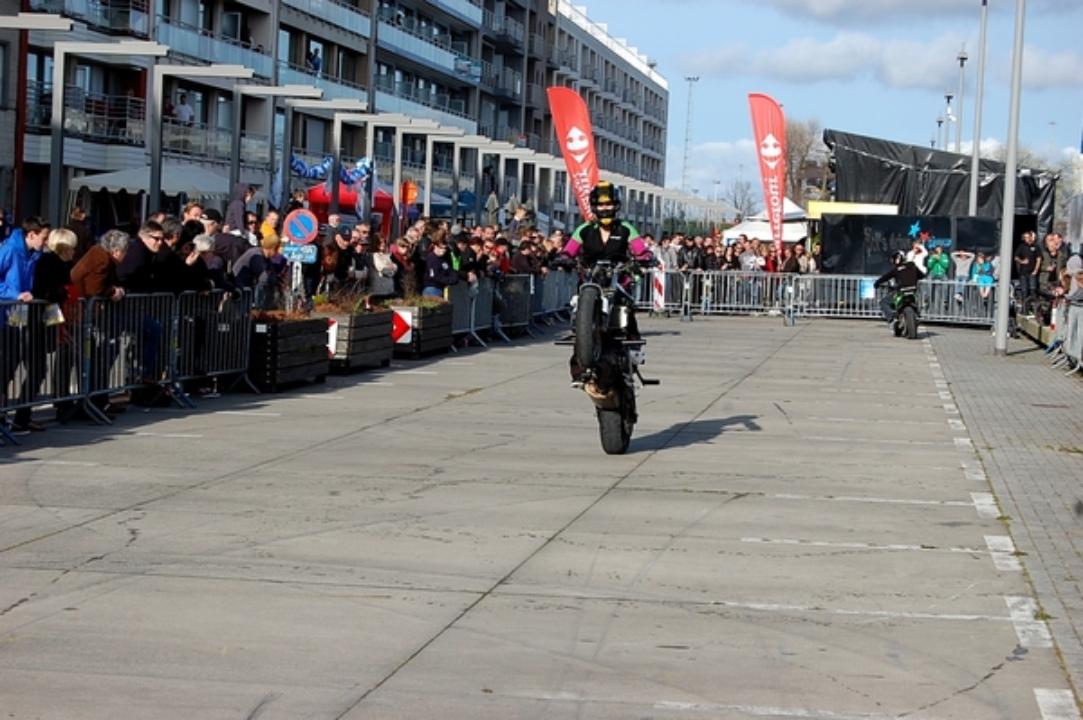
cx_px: 542
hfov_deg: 24.6
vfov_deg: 16.5
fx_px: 2480
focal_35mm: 82
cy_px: 360
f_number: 9
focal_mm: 55
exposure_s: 1/320
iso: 200
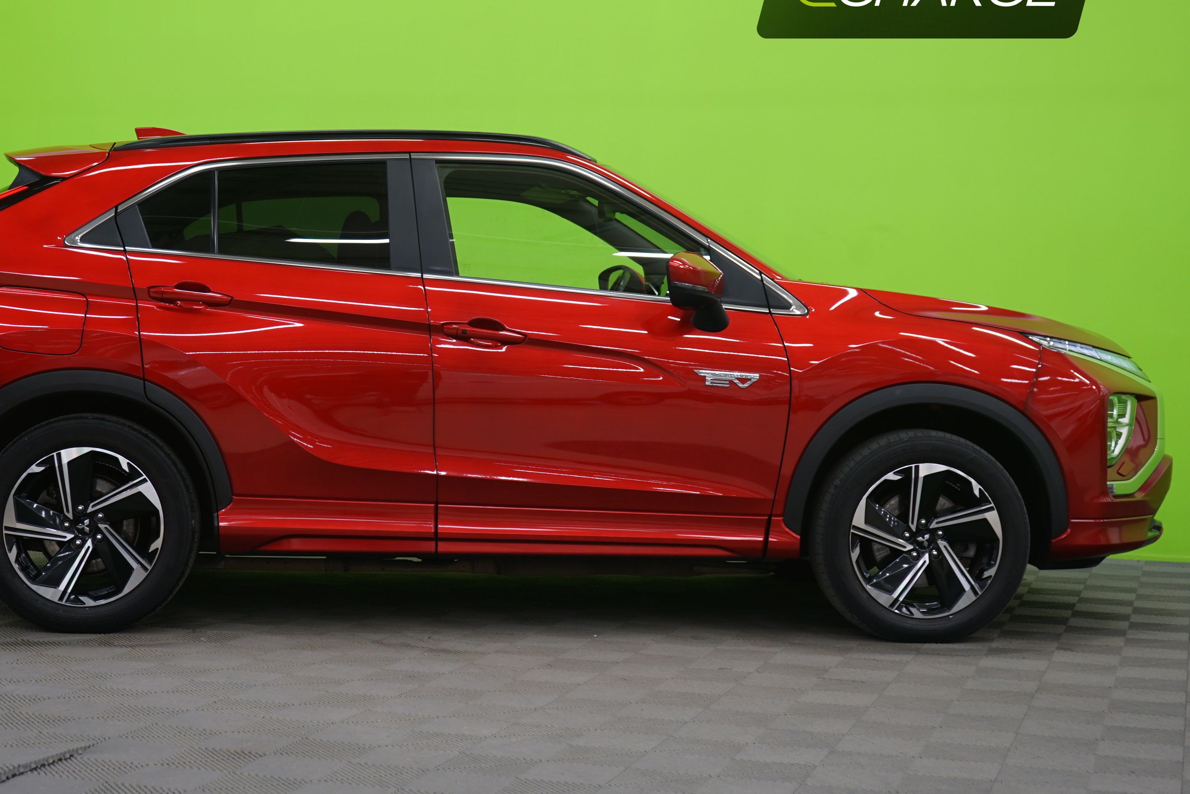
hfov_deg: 32.8
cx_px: 497
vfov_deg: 22.2
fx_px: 2016
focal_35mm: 61
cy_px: 295
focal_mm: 48
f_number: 5
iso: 400
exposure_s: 1/8
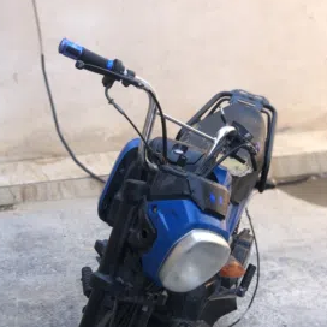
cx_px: 150
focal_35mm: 74
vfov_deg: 23.3
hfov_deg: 23.4
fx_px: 791
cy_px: 200
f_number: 2.8
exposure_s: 1/50
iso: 20
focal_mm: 6.6
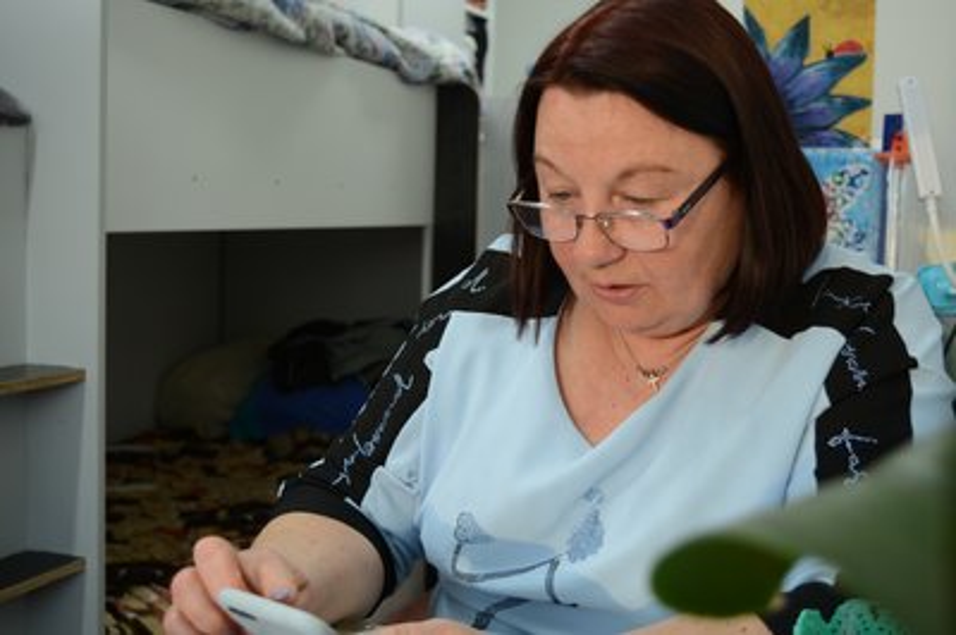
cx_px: 478
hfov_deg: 45.0
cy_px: 318
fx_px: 1154
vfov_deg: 30.8
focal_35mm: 44
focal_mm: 29
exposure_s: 1/20
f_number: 4.2
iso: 200
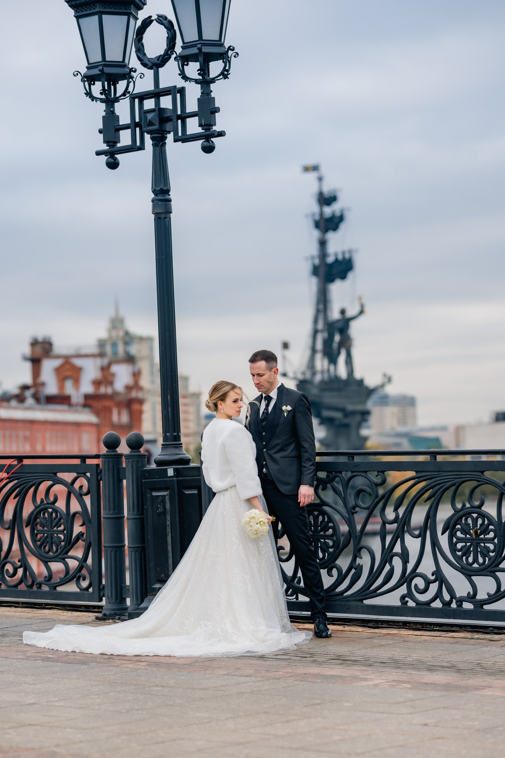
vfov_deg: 19.5
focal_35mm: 105
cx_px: 252
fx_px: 2209
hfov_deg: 13.0
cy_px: 379
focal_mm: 105
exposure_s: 1/400
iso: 200
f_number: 2.5
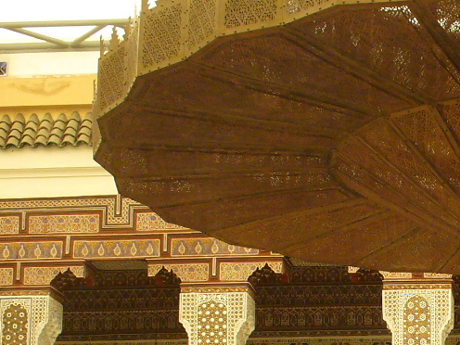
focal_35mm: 112
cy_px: 415
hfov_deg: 16.9
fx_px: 1488
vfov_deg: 12.9
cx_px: 536
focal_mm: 6.1
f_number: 2.8
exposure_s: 1/40
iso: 100
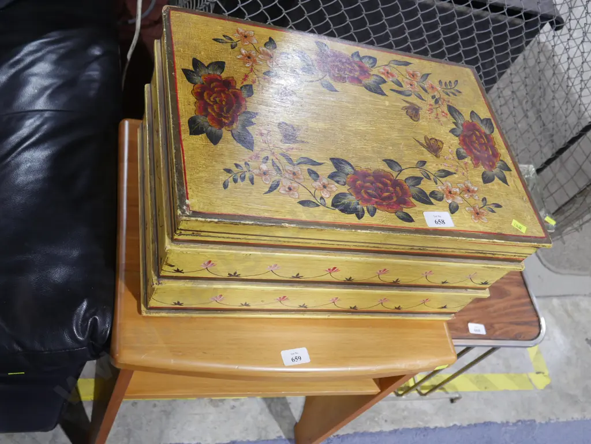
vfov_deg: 37.7
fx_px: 649
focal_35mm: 38
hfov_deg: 49.0
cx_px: 296
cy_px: 222
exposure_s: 1/60
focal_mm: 19
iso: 1000
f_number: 4.1
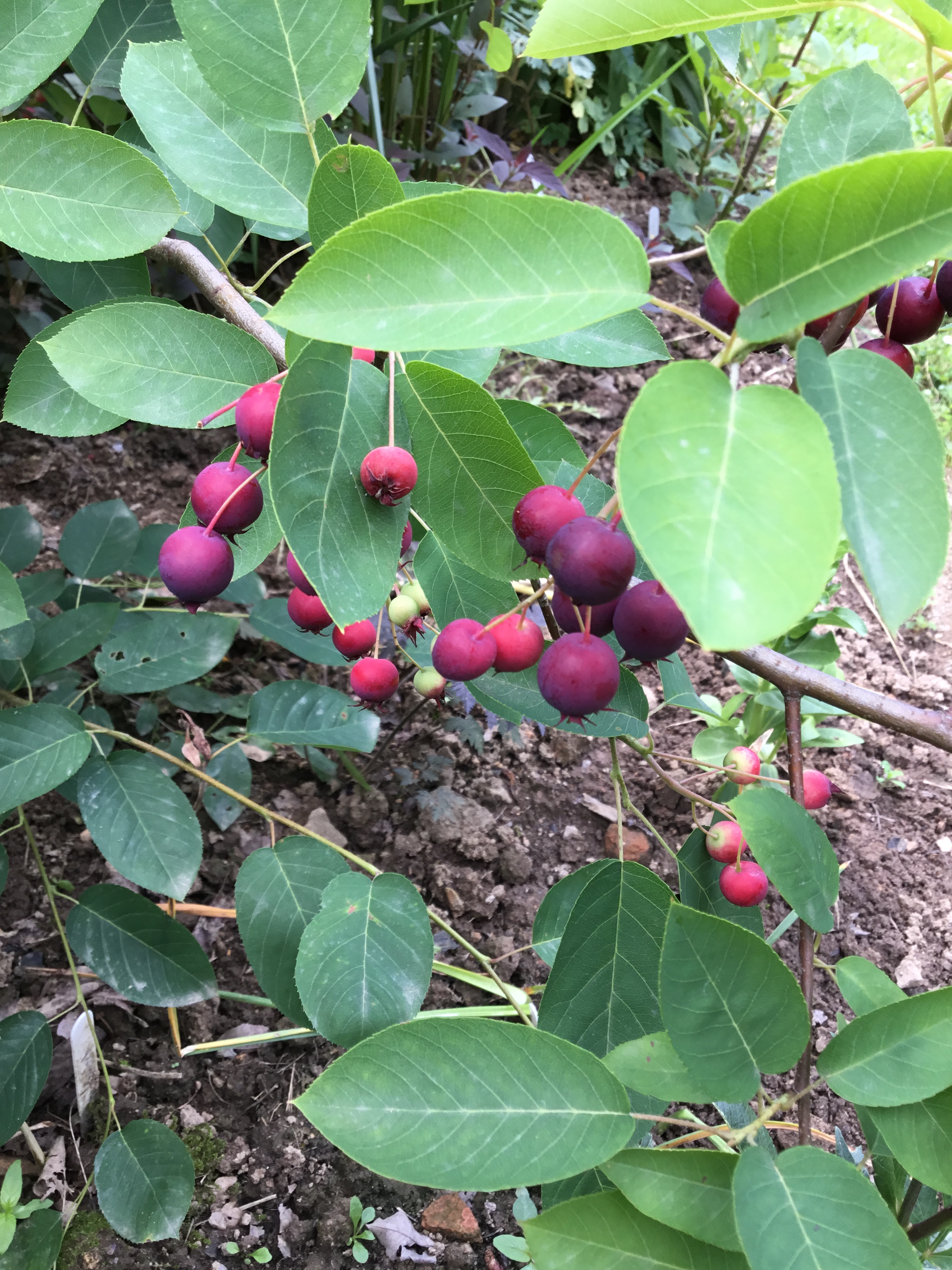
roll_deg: -6.2
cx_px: 476
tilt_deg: -38.7
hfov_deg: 45.4
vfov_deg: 58.4
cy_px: 635
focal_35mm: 31
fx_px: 1137
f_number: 2.4
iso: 25
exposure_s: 1/100
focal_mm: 3.3
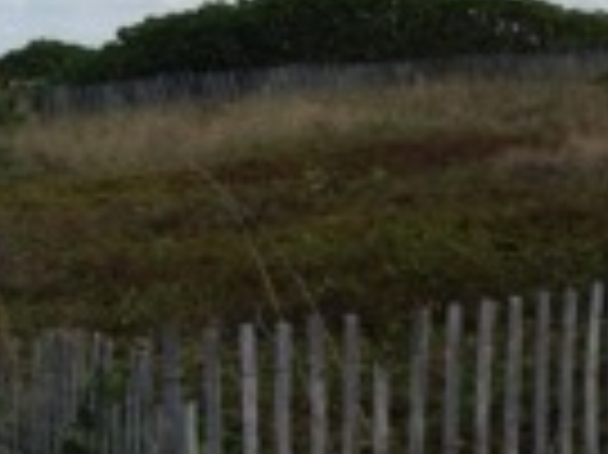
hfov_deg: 13.4
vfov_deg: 10.8
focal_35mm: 135
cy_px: -76
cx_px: -405
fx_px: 2369
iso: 64
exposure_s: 1/736
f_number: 2.4
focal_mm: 4.28
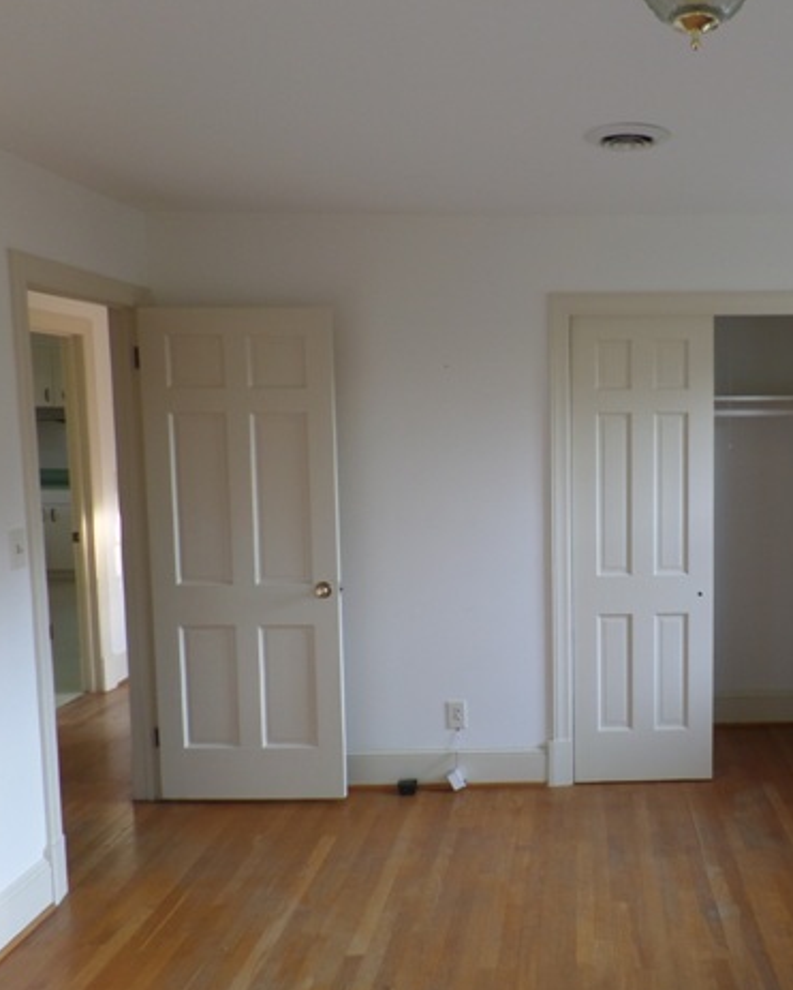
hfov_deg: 45.3
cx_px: 609
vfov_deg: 57.1
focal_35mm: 31
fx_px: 909
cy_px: 502
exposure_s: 1/30
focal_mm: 4.1
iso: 120
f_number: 2.8
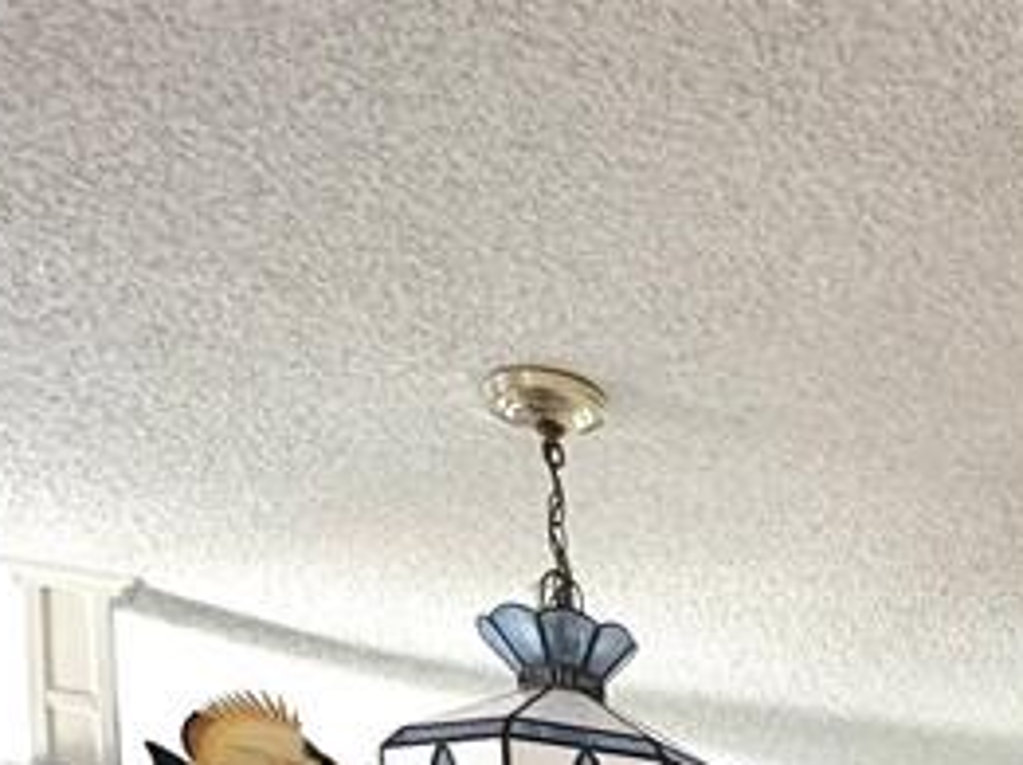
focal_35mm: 55
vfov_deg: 19.3
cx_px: 1388
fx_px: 1623
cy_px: 1412
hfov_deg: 27.9
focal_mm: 2.22
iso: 200
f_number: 2.2
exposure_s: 1/120
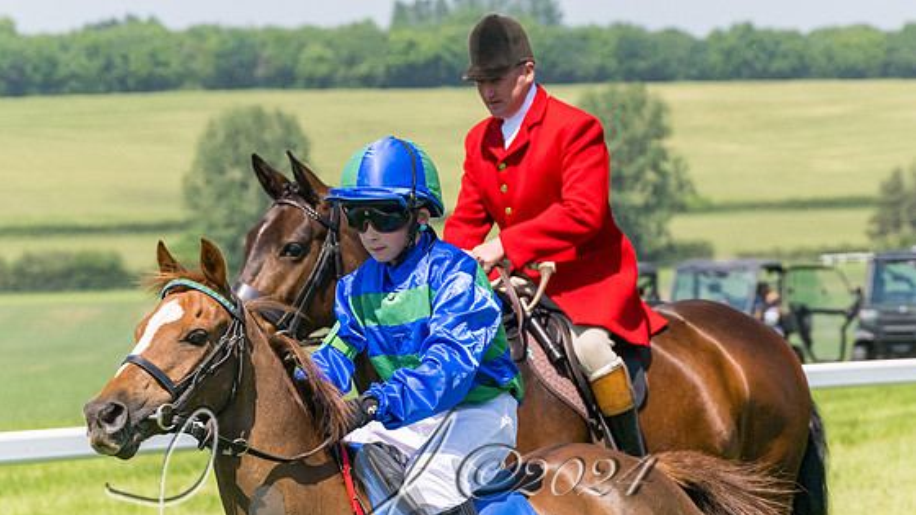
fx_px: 4518
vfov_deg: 6.5
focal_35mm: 186
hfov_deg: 11.6
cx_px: 533
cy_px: 366
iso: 400
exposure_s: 1/6400
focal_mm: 98
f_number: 5
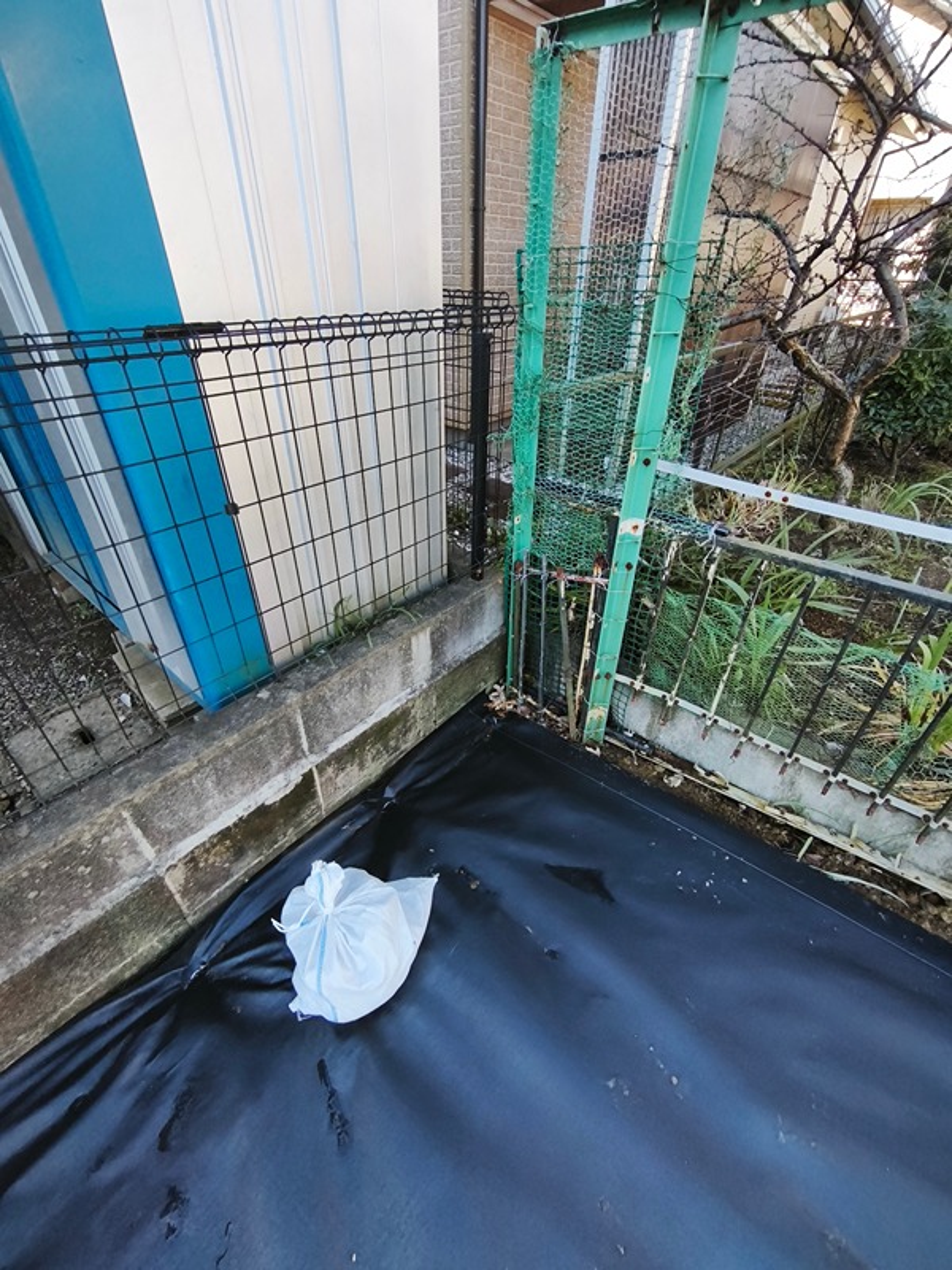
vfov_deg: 98.2
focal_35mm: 15
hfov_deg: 81.7
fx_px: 550
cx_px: 476
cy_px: 635
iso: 50
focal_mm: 1.91
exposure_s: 1/134
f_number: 2.2
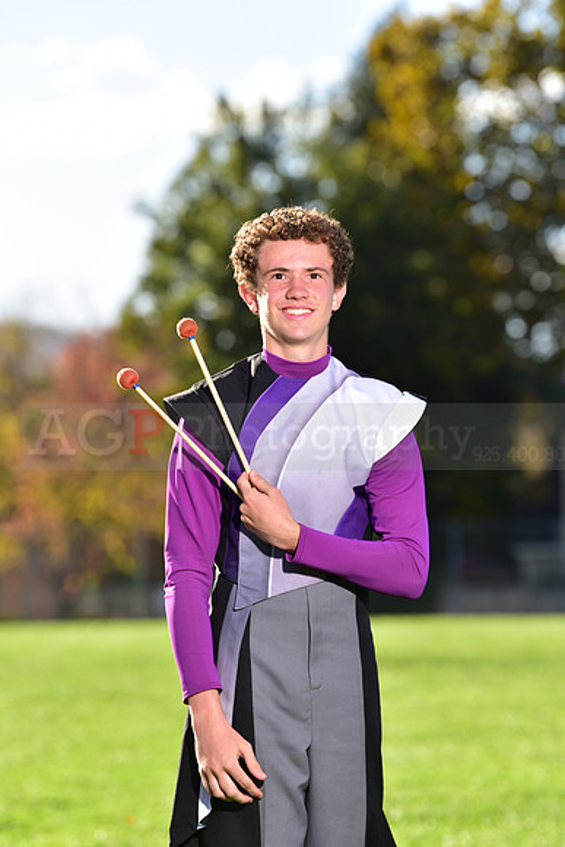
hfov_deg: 7.4
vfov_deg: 11.1
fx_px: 4352
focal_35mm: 185
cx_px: 282
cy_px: 424
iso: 80
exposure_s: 1/250
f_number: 5
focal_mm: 185
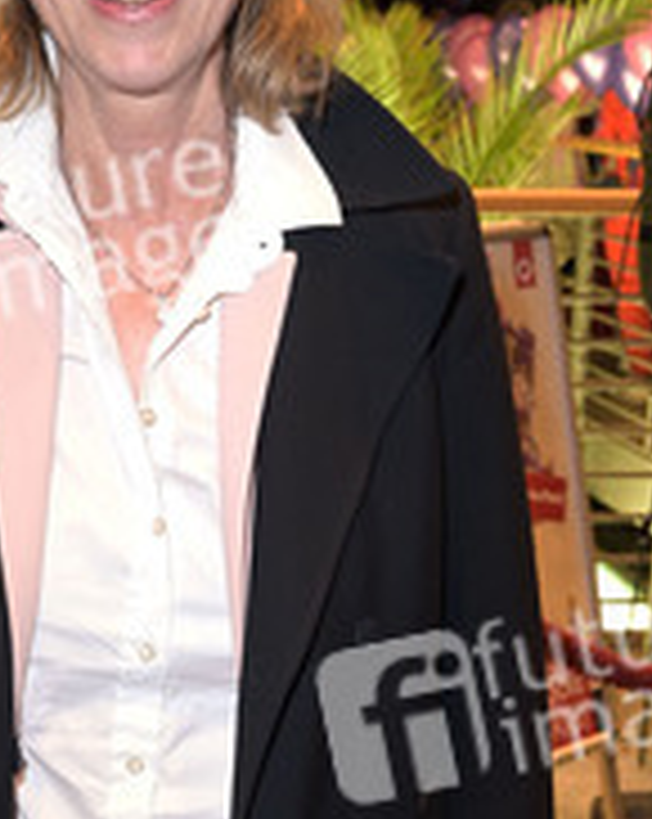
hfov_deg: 23.5
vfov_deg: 29.6
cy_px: 472
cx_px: 139
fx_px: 1548
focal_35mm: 64
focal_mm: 31
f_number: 5.6
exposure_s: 1/30
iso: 2000
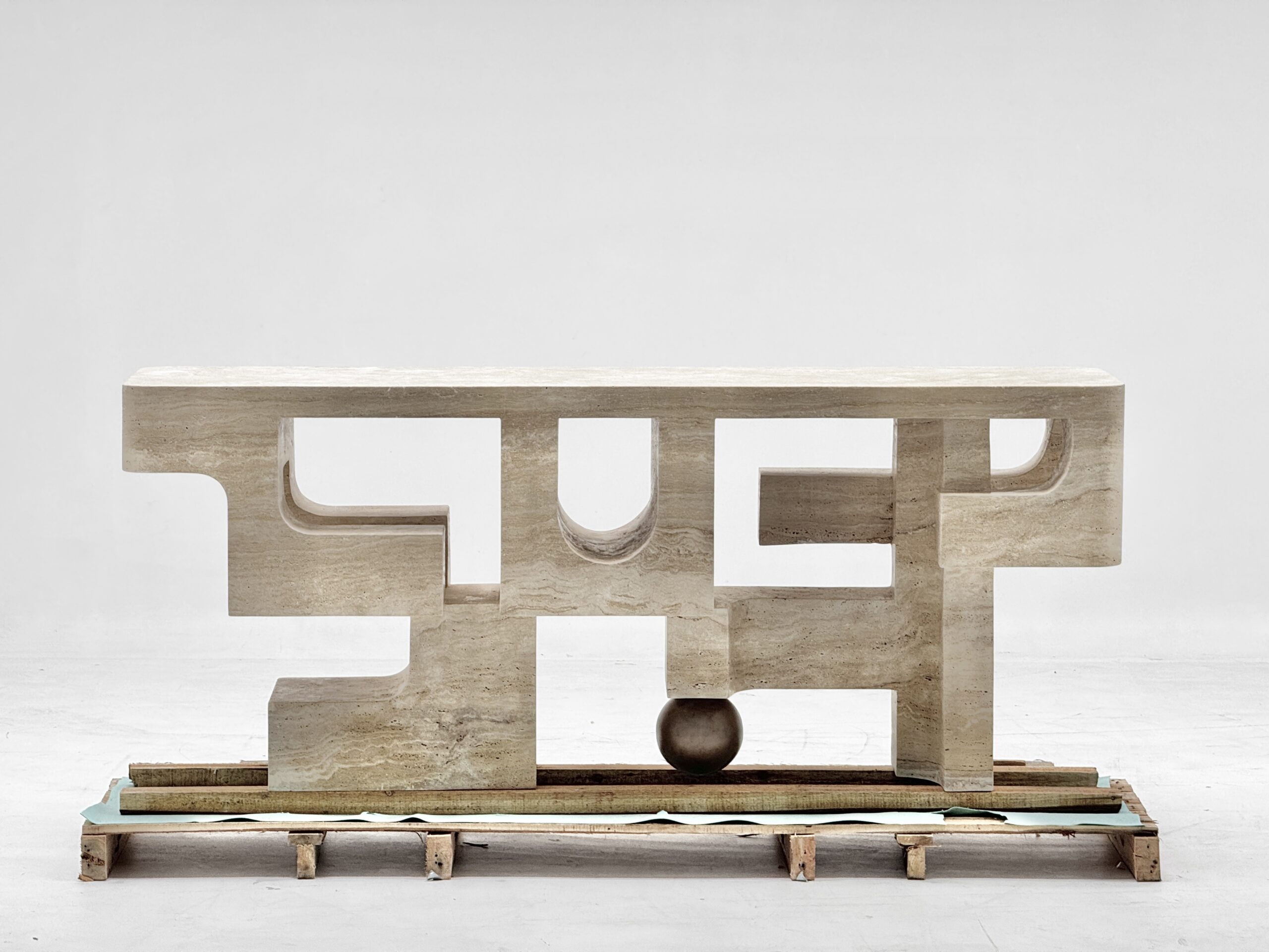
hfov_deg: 16.4
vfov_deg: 12.3
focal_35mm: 120
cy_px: 476
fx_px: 4399
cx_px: 634
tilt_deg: -5.9
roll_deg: +0.4
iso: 100
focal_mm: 15.66
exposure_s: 1/100
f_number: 2.8
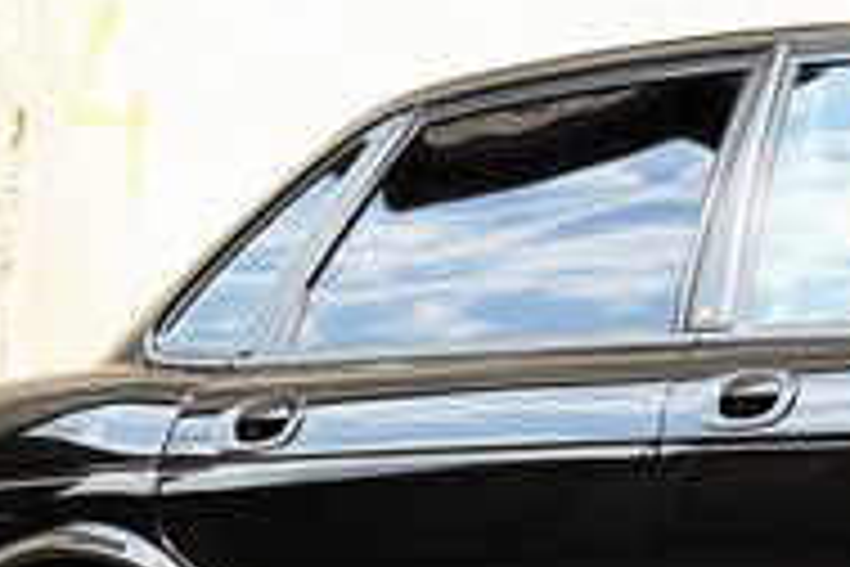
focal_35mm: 318
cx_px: 1383
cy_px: 414
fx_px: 7508
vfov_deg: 4.3
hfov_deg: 6.4
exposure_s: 1/160
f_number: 7.1
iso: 200
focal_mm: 66
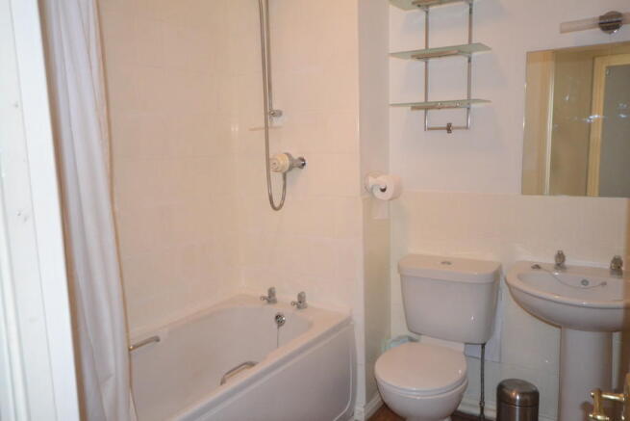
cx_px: 315
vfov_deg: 43.6
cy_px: 210
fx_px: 525
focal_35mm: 30
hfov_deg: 61.9
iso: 3200
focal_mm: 20
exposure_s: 1/60
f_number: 5.6
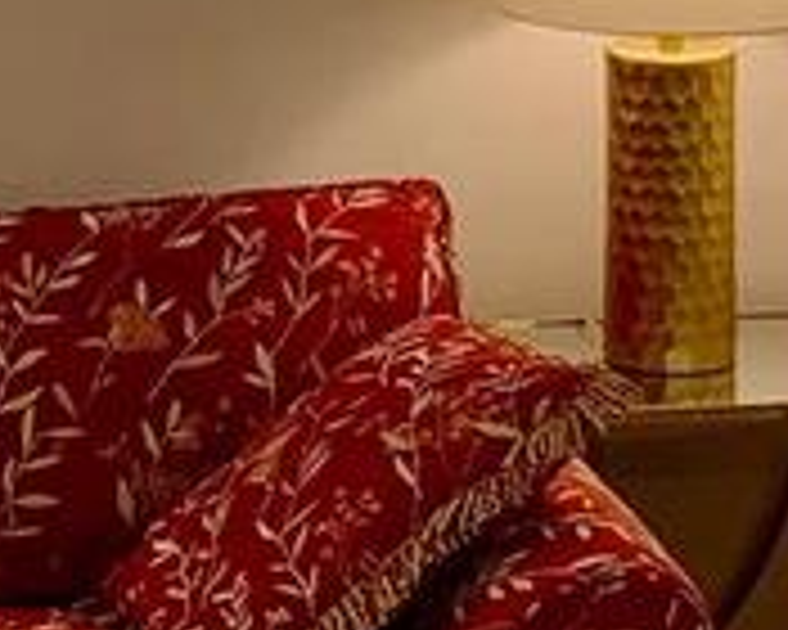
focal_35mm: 209
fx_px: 4874
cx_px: 72
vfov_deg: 7.3
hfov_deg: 9.2
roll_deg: -0.3
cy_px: -346
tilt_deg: -5.7
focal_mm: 4.25
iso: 50
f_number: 1.8
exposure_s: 1/60
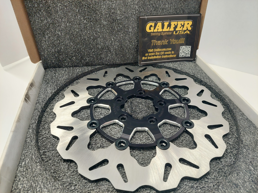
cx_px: 129
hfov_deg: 71.6
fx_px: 179
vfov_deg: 56.8
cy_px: 96
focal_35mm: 24
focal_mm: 5.23
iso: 200
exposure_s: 1/60
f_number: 1.8
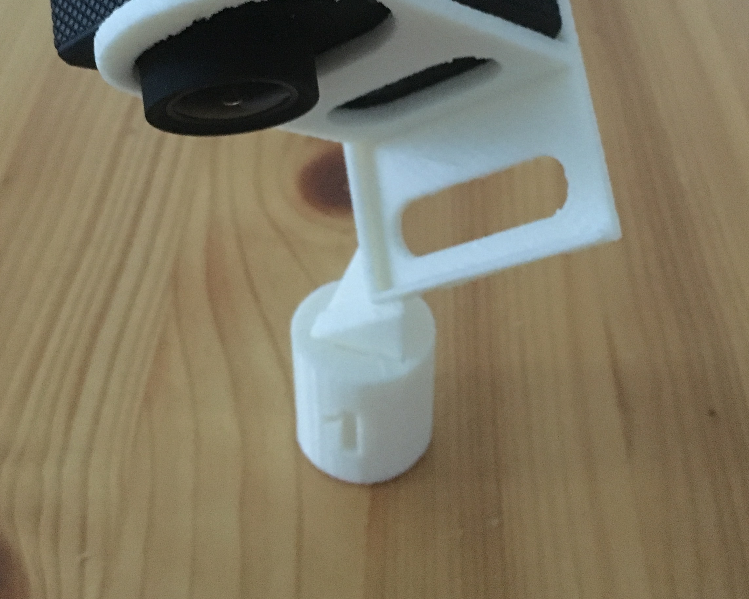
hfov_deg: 37.3
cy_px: 160
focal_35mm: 50
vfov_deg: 29.8
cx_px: 372
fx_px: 1108
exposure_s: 1/17
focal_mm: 4.15
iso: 640
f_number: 2.2
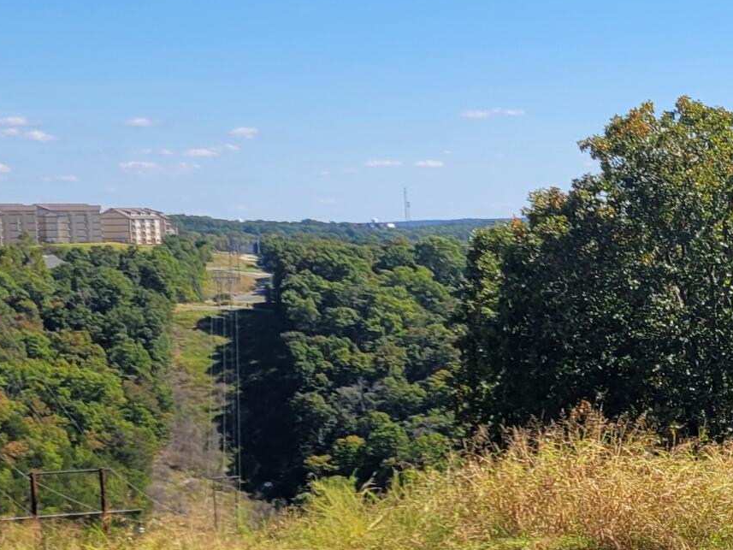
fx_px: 1927
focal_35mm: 91
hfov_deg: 19.5
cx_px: 1011
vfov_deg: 16.2
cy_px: 391
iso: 40
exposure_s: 1/2163
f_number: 1.8
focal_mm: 5.4
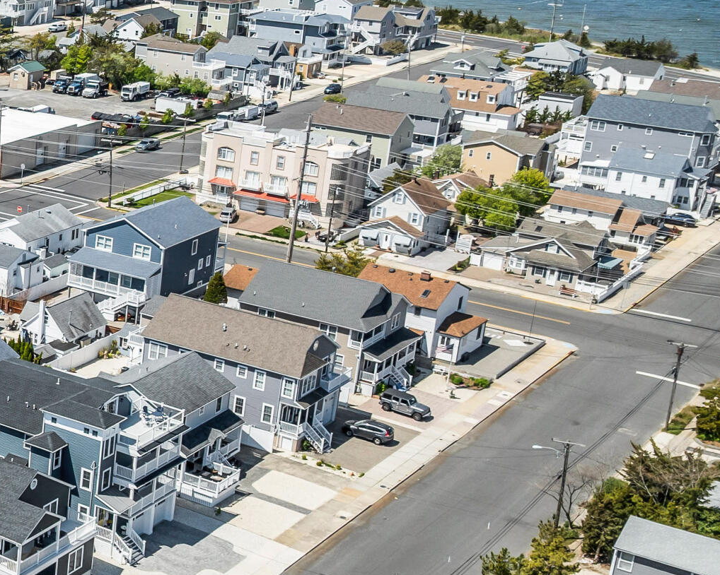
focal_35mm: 69
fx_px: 1470
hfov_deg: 23.2
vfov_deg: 22.1
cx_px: -303
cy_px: 364
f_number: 2.8
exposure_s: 1/2000
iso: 100
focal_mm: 12.29
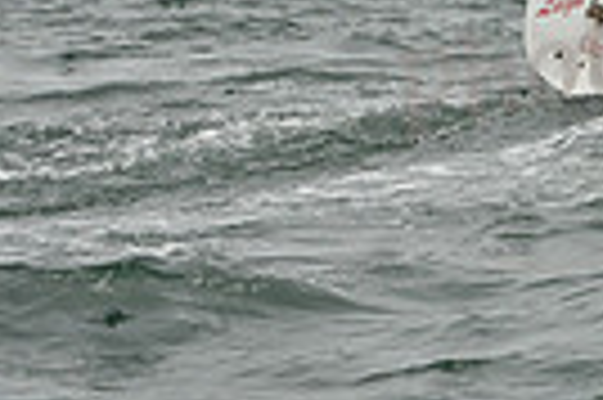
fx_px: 5069
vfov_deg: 4.5
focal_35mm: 303
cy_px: -272
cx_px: 1264
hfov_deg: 6.6
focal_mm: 70
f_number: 11
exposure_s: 1/1000
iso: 320
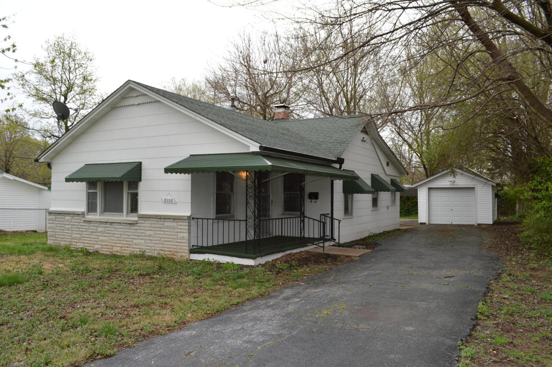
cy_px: 184
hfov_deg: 67.4
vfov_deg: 47.9
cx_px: 276
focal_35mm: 27
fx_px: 414
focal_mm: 18
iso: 100
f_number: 6.3
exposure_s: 1/200
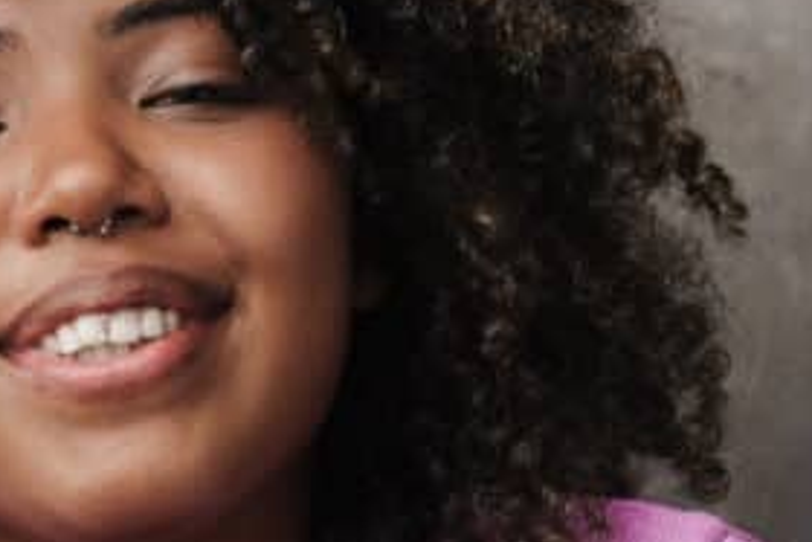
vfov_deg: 6.0
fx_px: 5190
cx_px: 450
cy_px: 625
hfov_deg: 8.9
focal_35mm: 230
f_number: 4.5
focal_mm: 63
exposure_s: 1/160
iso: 200
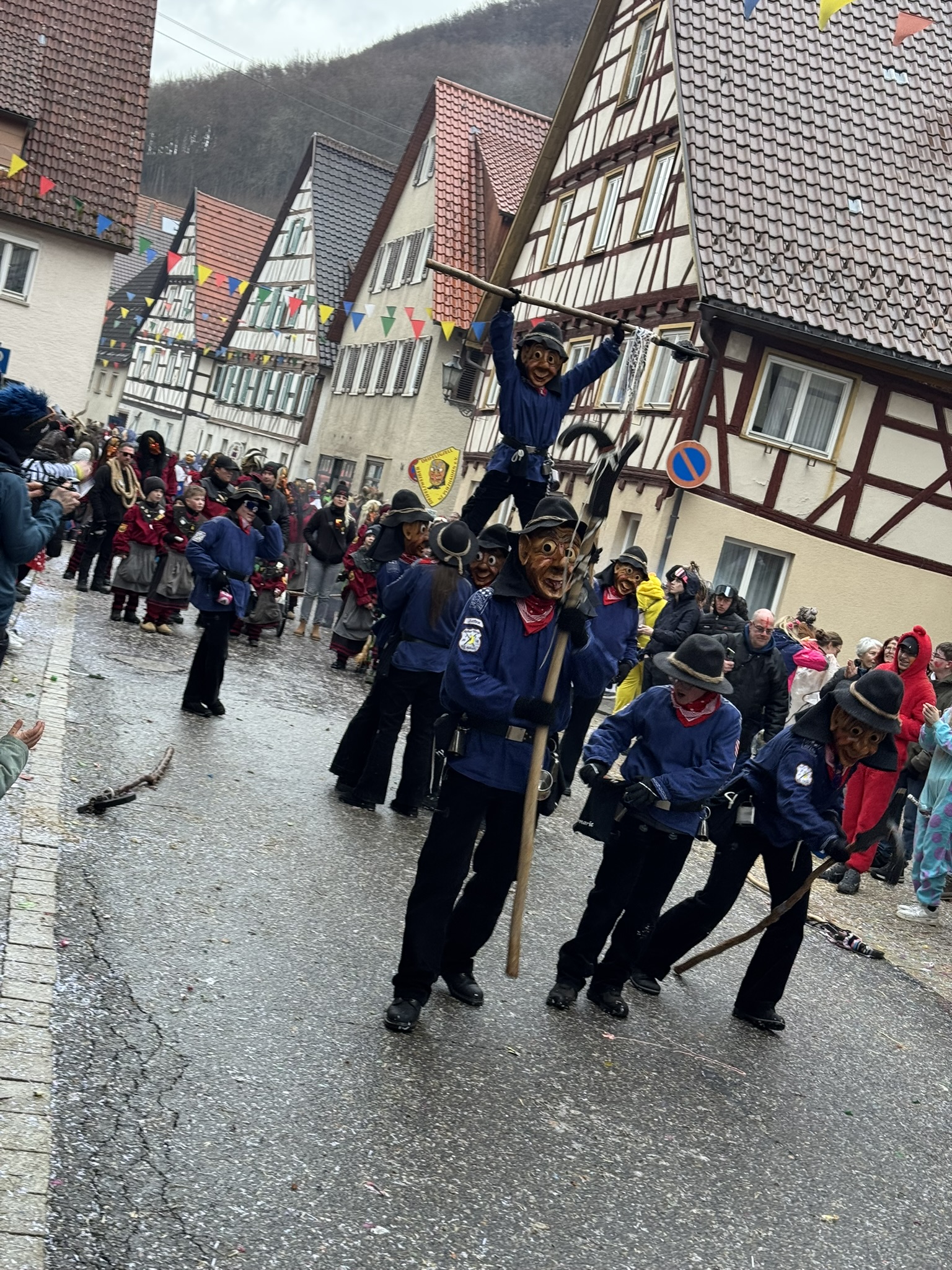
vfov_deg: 39.7
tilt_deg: -4.4
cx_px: 476
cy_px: 635
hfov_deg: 30.3
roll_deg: -14.7
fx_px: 1760
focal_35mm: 48
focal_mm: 6.76
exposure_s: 1/121
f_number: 1.78
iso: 80
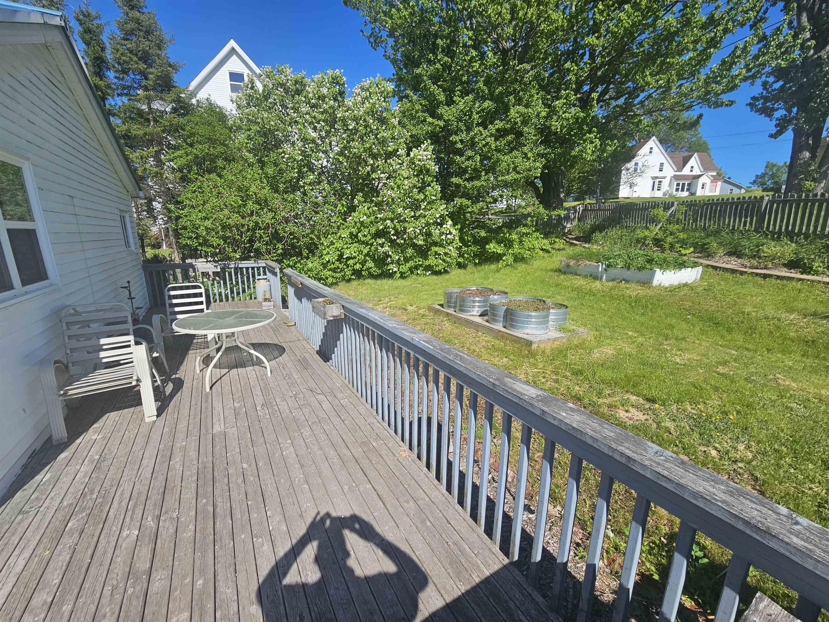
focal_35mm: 13
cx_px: 414
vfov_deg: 89.9
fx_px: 311
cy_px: 311
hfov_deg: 106.2
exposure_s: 1/2180
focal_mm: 2.2
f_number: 2.2
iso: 50
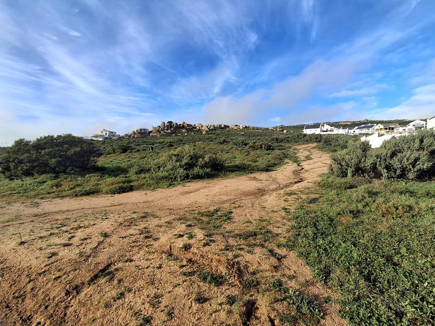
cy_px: 163
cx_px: 218
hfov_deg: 94.5
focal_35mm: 16
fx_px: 201
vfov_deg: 78.1
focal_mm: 1.64
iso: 40
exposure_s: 1/1111
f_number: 2.2
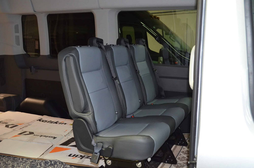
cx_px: 127
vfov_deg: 36.7
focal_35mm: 36
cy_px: 84
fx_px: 253
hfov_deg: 53.2
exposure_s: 1/60
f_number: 4
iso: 1600
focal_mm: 24
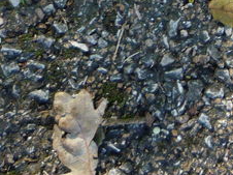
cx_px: 382
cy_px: -170
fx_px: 894
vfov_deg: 10.3
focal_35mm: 133
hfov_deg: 13.7
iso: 100
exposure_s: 1/40
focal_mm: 5.2
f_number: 3.3
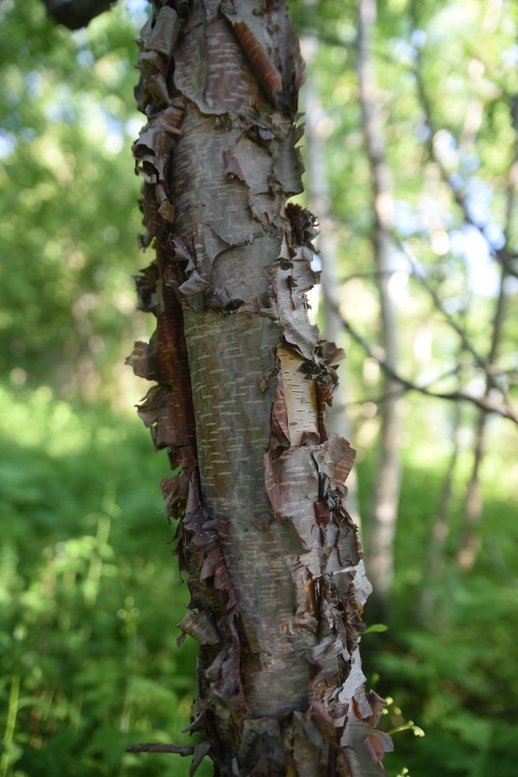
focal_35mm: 31
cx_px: 259
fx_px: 669
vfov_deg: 60.3
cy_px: 388
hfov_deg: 42.3
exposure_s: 1/100
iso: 320
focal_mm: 31
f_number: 3.2
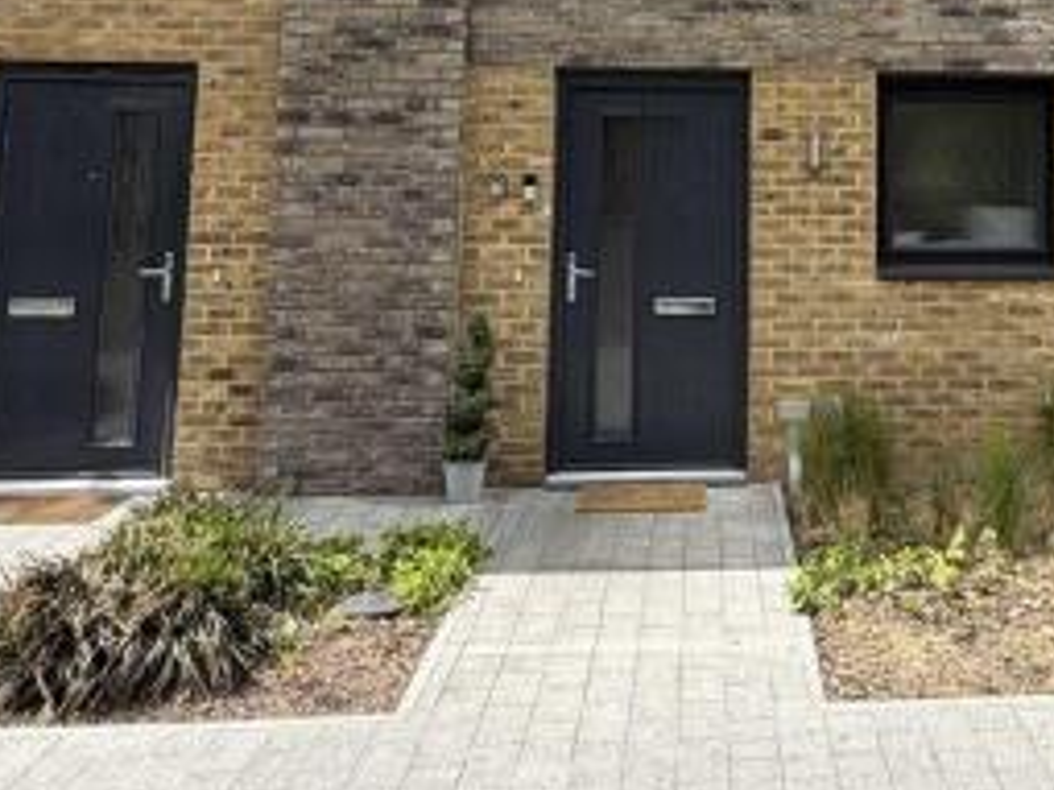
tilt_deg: +3.9
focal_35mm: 32
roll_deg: +0.6
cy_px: -6
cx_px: 787
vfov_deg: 38.9
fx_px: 974
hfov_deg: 54.3
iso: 32
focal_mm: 2.22
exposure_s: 1/770
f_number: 2.2
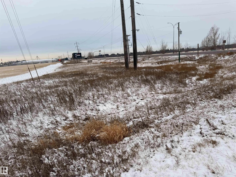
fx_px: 164
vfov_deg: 56.8
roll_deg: +4.3
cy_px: 88
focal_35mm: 24
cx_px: 118
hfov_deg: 71.6
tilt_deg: -10.5
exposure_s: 1/563
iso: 80
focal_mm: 6.76
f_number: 1.78
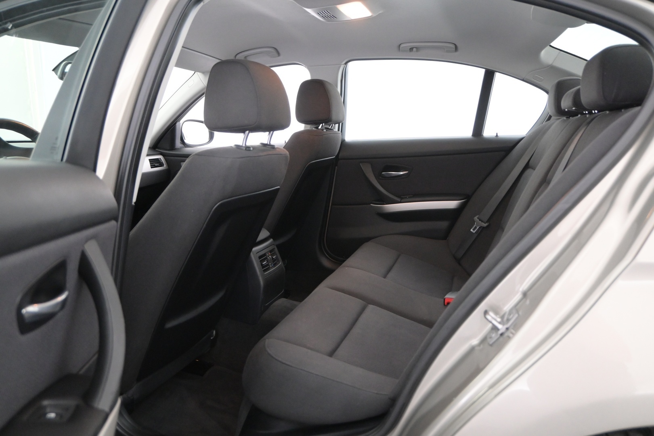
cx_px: 327
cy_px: 218
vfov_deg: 44.6
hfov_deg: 63.2
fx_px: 531
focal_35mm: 29
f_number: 3.8
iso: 2800
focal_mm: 19.5
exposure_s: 1/30
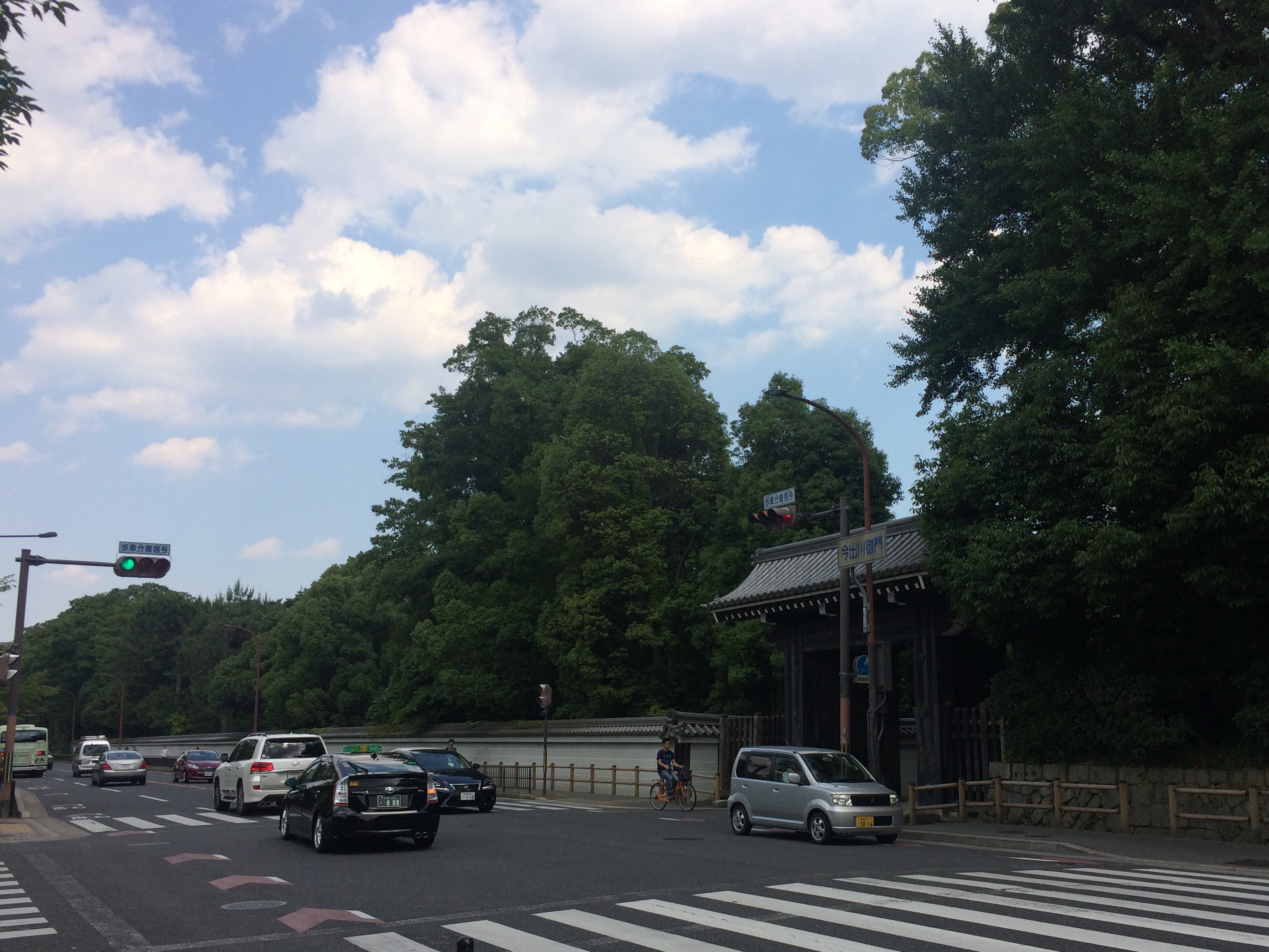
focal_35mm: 34
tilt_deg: +5.4
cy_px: 543
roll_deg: +0.9
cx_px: 737
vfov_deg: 41.7
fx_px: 1246
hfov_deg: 53.7
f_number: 2.2
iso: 32
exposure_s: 1/2283
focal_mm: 4.15
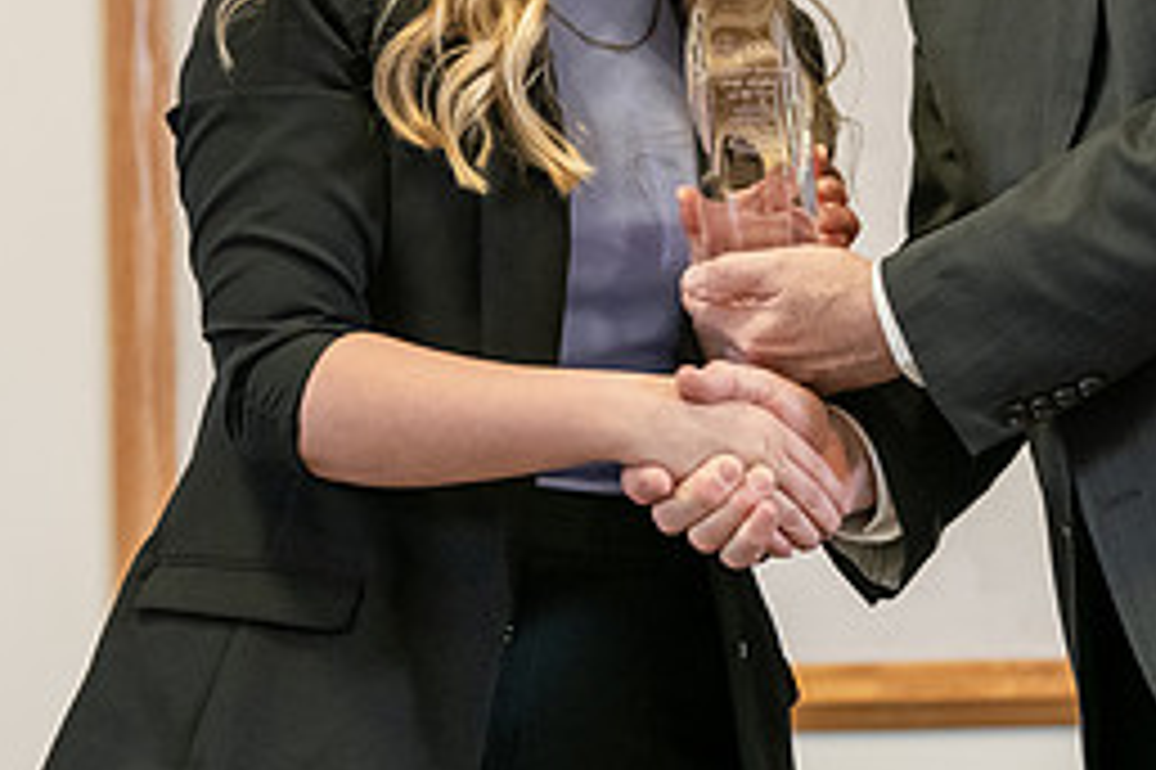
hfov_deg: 8.7
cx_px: 702
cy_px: -79
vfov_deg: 5.8
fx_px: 7605
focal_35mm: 237
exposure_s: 1/200
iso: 2500
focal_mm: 105
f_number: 4
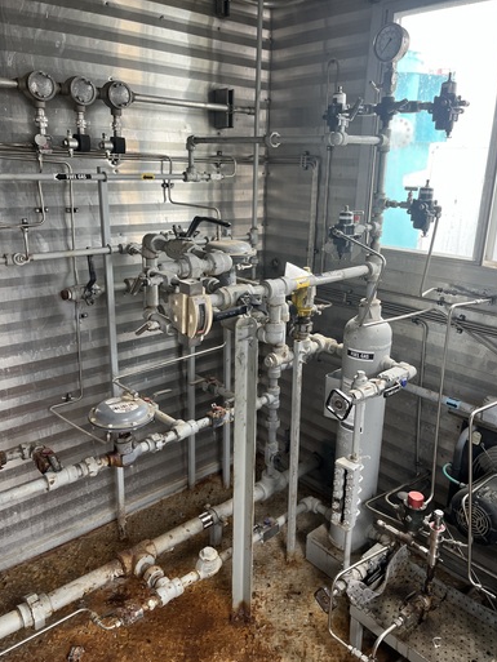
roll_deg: -2.4
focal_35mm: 27
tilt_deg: -16.4
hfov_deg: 51.4
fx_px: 517
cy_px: 321
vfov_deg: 65.3
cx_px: 256
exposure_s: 1/96
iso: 125
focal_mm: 5.1
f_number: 1.6
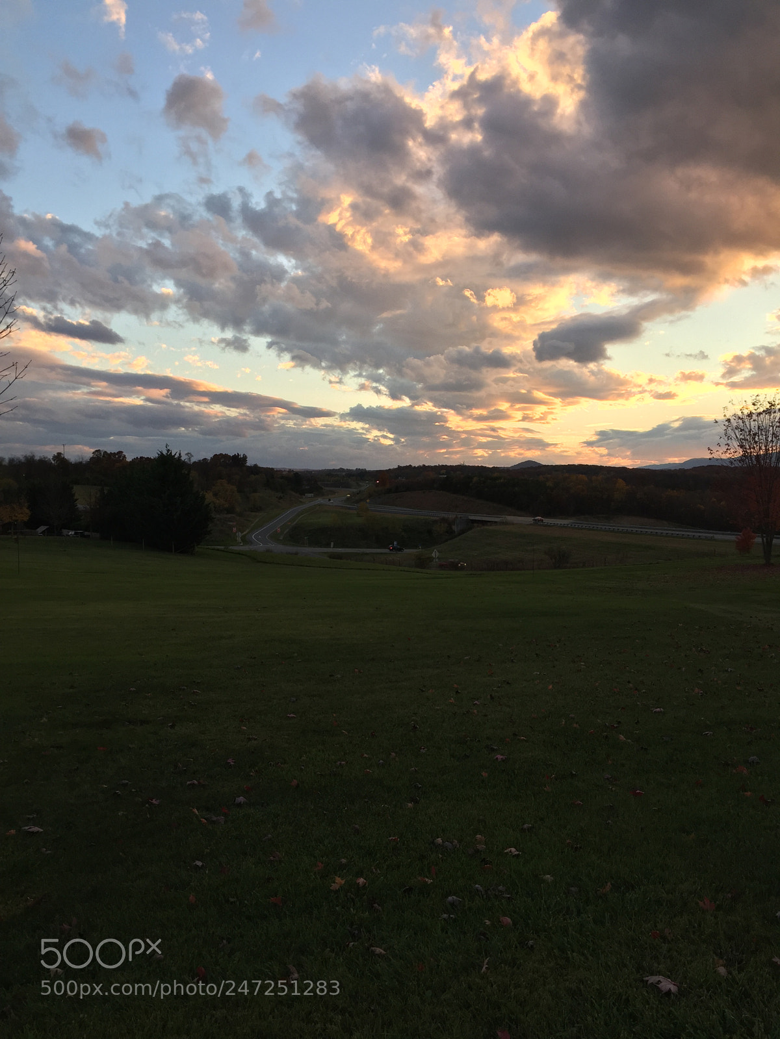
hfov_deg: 48.2
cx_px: 390
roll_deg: +0.9
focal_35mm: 29
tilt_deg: -2.8
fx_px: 871
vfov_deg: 61.7
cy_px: 520
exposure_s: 1/210
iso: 32
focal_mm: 4.15
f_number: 2.2
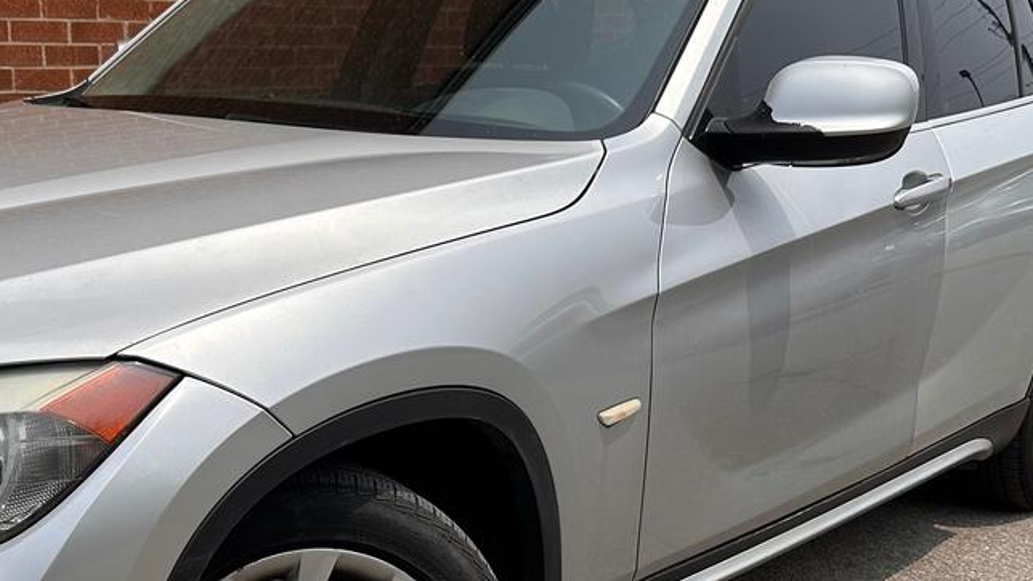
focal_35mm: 52
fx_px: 1424
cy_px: 480
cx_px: 305
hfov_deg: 39.2
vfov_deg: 22.7
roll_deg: +0.9
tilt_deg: -16.8
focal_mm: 6.86
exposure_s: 1/6211
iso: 80
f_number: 1.78
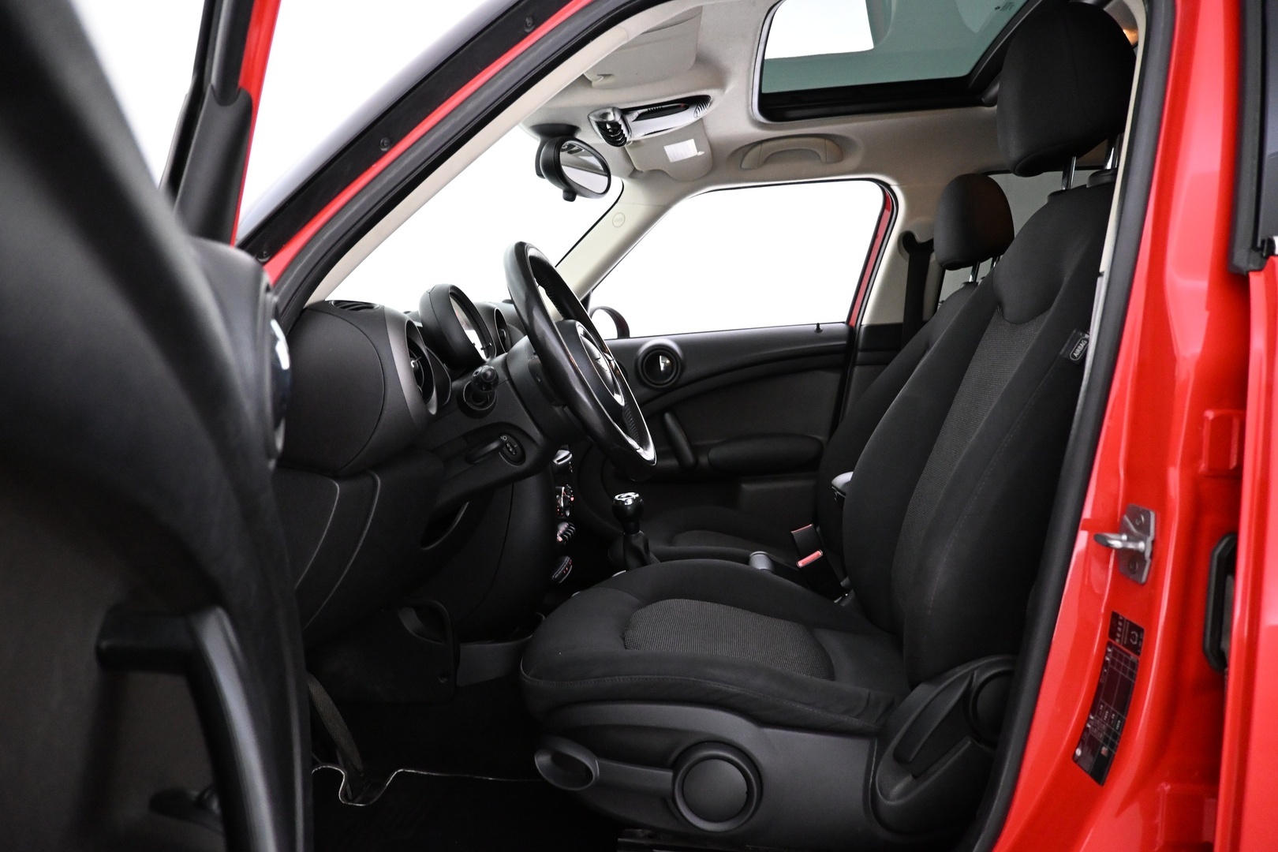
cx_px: 639
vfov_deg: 53.1
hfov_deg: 73.7
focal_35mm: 24
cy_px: 426
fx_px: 852
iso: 4000
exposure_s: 1/60
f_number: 3.5
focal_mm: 16
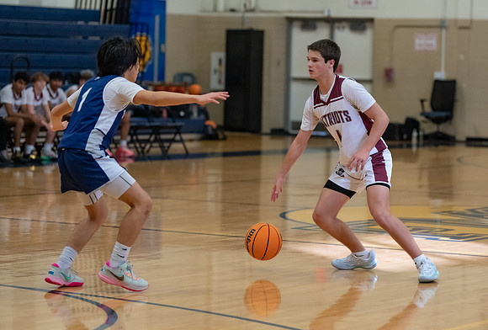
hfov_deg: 14.4
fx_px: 1930
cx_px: 290
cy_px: 137
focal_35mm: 142
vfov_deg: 9.8
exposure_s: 1/1000
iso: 4000
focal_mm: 120
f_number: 2.8
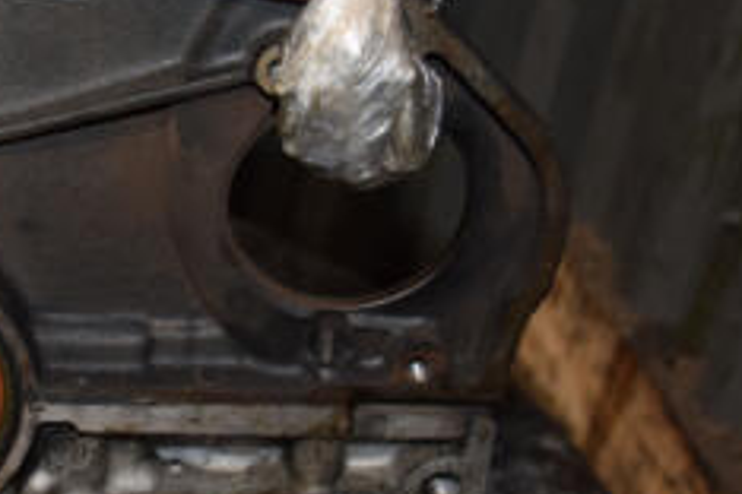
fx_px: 2061
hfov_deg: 19.7
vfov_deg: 13.7
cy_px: 238
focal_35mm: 100
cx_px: -35
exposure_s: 1/60
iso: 800
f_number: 5
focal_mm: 26
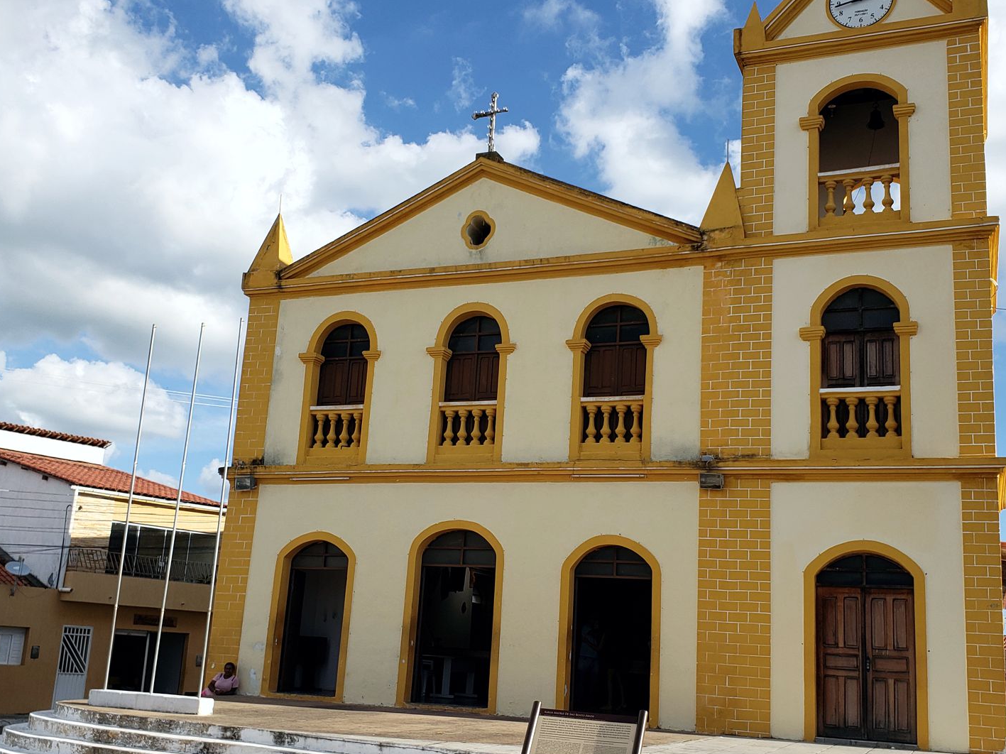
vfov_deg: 38.6
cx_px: 491
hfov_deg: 50.1
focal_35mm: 37
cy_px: 410
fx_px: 1075
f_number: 2.4
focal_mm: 4.3
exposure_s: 1/1529
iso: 50
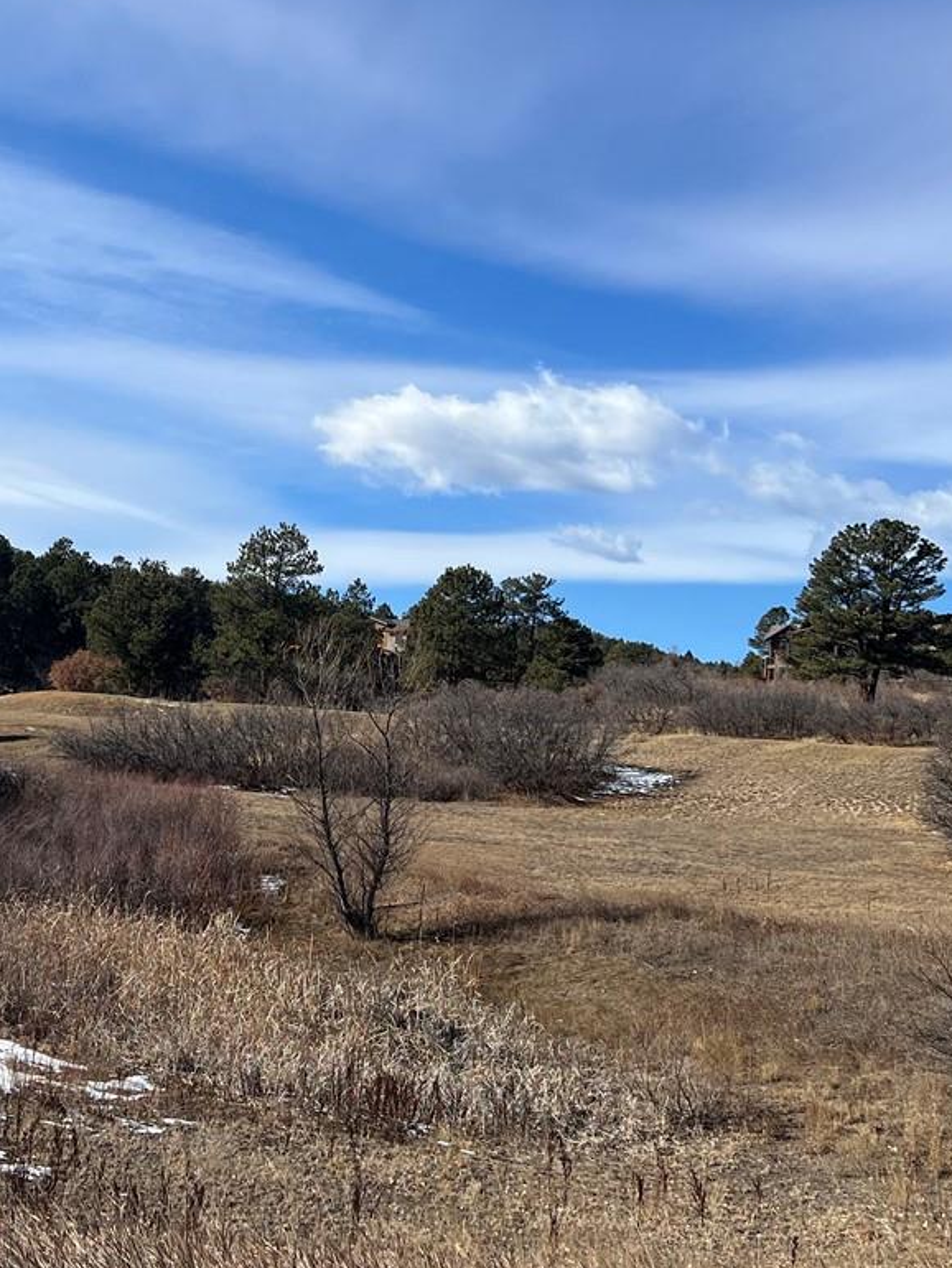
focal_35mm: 54
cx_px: 262
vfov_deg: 35.4
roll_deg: -5.9
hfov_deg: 26.8
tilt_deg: +7.4
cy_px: 522
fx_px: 1979
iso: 50
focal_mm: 5.7
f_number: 1.5
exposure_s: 1/5882
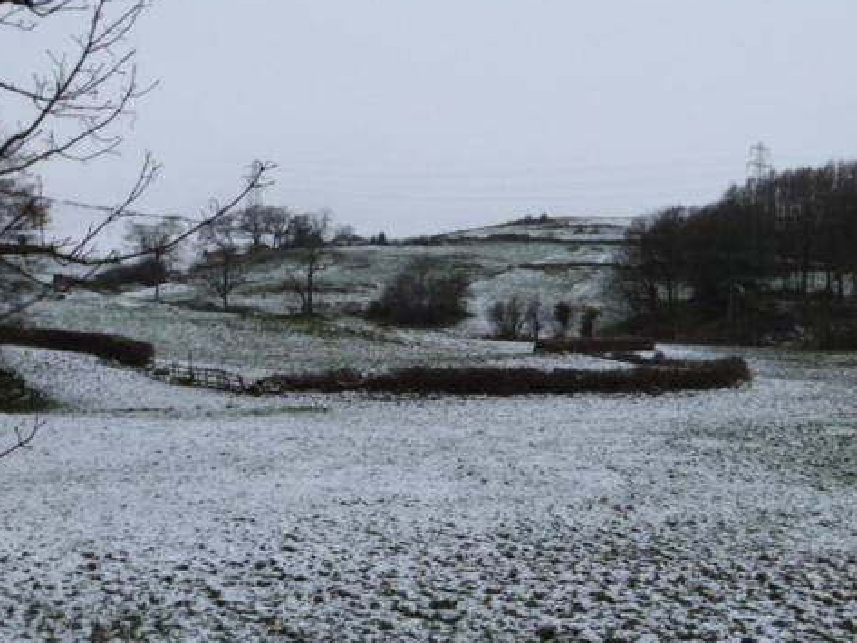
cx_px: 432
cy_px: 370
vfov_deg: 27.5
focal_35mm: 53
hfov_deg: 36.2
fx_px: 1312
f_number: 3.2
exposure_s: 1/60
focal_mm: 7.6
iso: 100
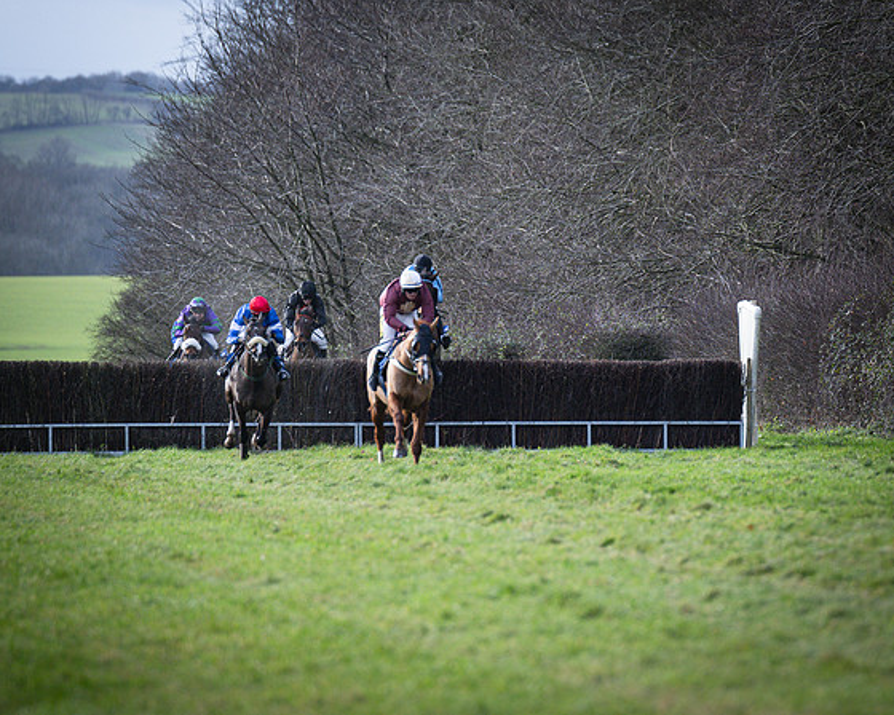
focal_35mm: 458
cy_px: 284
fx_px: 12118
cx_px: 590
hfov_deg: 4.2
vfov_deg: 3.4
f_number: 2.8
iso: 400
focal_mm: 200
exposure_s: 1/2000
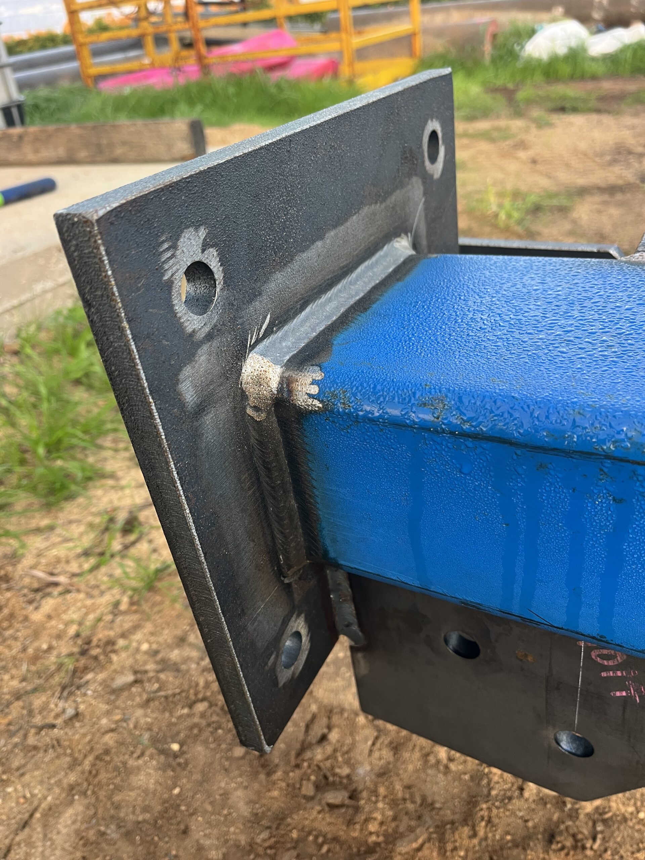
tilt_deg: -31.9
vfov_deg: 67.3
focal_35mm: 26
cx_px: 322
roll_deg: +7.4
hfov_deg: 53.1
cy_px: 430
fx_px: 646
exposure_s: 1/89
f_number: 1.6
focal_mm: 5.1
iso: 125
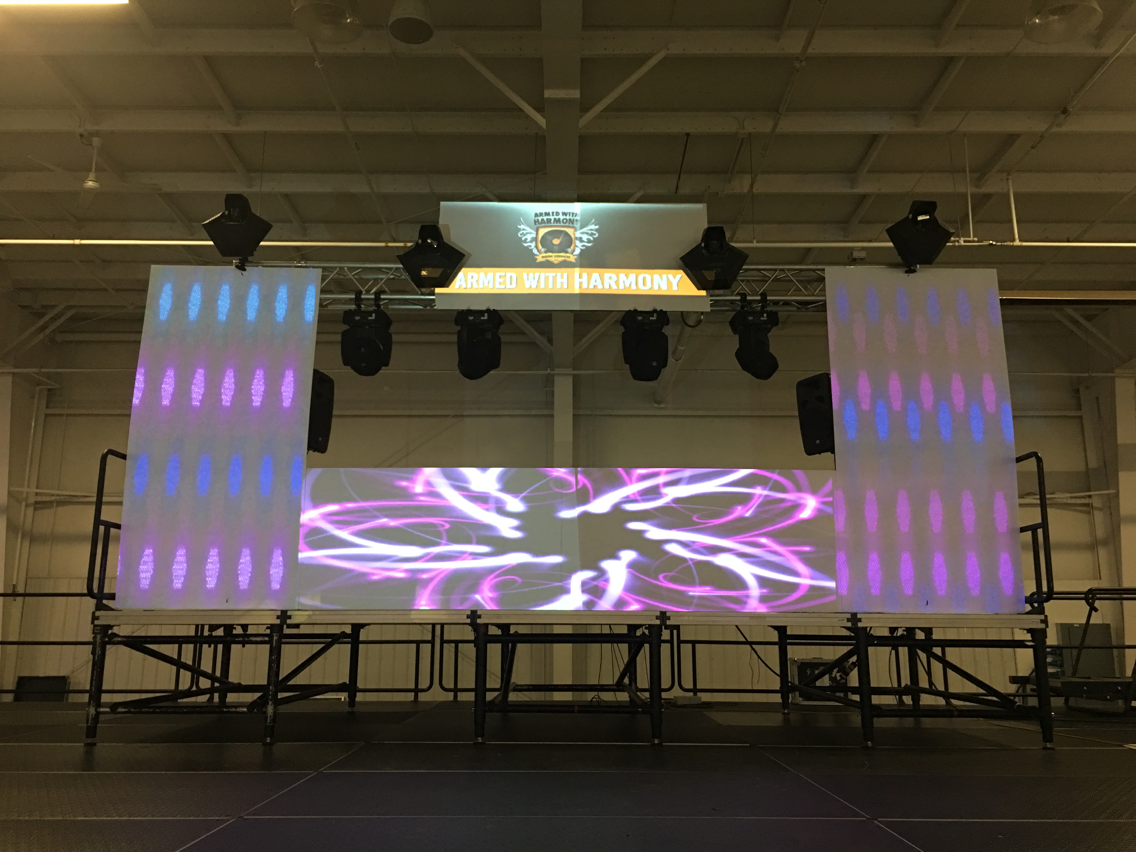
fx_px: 952
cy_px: 426
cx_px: 568
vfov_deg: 48.2
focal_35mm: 29
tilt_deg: +11.9
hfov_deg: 61.7
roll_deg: -1.4
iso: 100
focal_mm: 4.15
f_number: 2.2
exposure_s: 1/10
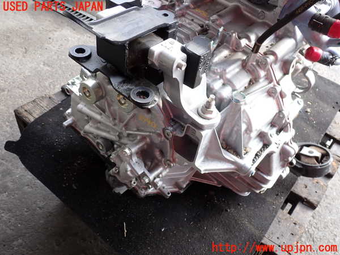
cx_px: 170
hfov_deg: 60.0
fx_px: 295
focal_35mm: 30
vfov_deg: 46.8
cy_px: 128
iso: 100
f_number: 3.2
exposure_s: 1/80
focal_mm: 5.4
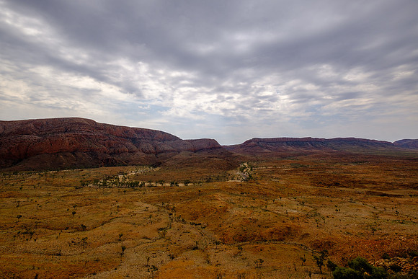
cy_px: 140
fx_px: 174
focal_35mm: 15
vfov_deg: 77.4
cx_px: 209
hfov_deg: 100.4
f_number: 8
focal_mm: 10
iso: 200
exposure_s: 1/420
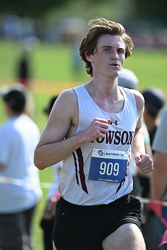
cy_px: 125
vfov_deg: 6.9
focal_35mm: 300
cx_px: 84
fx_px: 2086
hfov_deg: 4.6
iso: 220
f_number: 2.8
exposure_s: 1/1600
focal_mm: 300
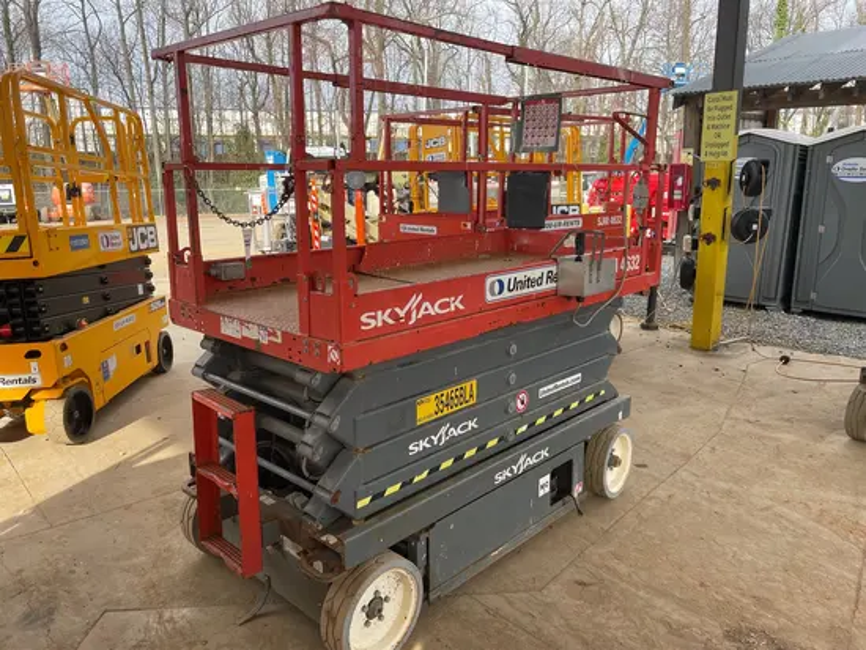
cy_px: 325
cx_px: 433
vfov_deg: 53.1
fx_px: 651
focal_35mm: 26
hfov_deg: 67.3
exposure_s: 1/694
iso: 50
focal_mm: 4.2
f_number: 1.6
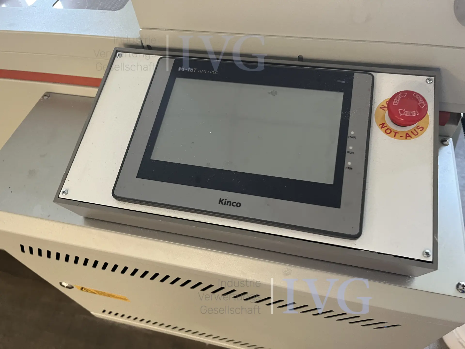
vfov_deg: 53.1
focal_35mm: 26
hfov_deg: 67.3
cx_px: 232
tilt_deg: -54.3
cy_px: 174
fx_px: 349
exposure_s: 1/60
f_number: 1.6
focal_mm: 5.1
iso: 250
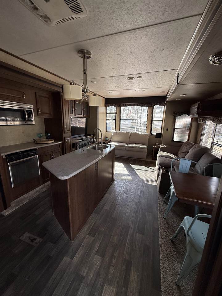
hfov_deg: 85.7
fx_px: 120
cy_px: 148
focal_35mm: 14
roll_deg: -1.2
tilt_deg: -13.2
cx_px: 111
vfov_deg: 102.1
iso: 100
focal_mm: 2.22
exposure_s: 1/99
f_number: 2.2
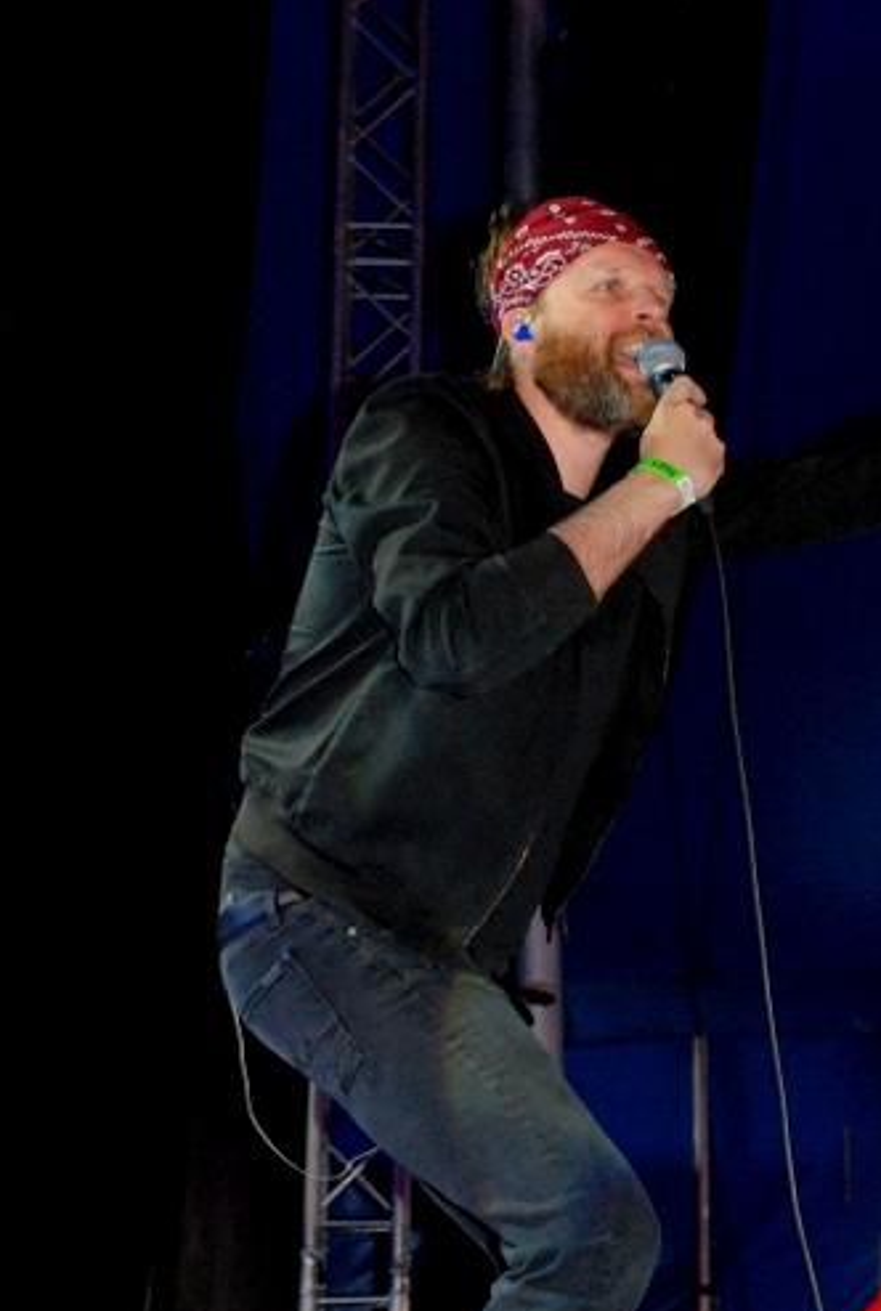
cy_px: 693
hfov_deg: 20.1
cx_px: 637
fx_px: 2472
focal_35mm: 68
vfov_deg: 29.7
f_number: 5.6
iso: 1250
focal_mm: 31
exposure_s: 1/60
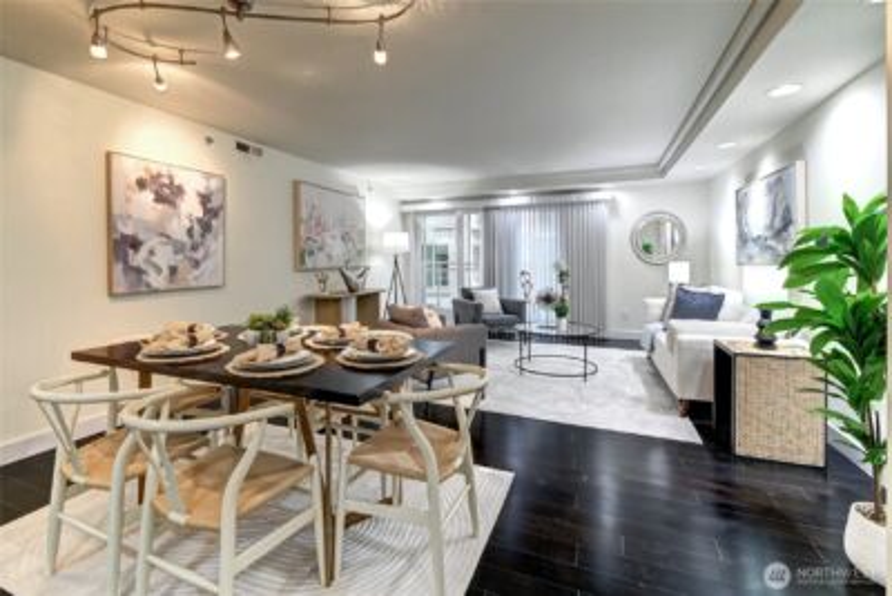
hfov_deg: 100.4
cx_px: 446
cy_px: 298
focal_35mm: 15
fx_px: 372
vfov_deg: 77.4
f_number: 11
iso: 3200
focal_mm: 10
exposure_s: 1/8
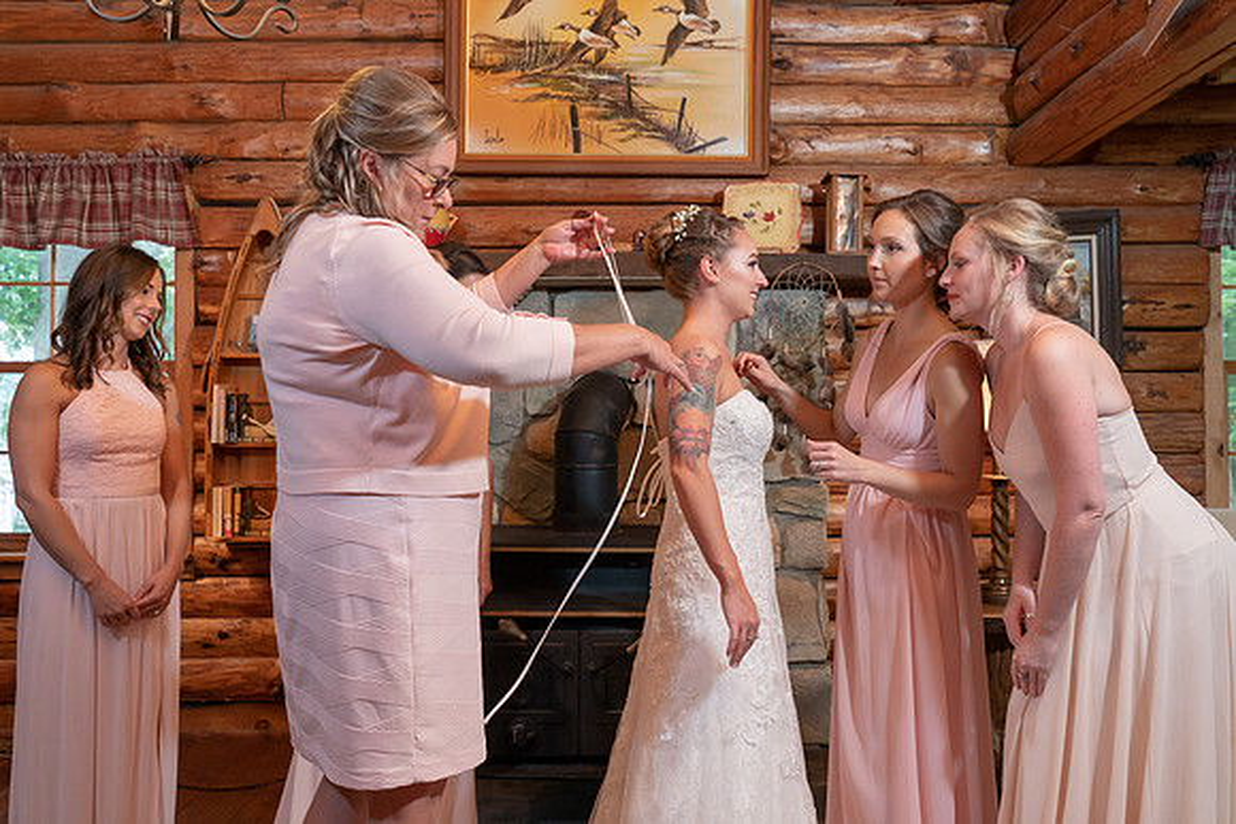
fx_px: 1090
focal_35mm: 32
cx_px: 620
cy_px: 412
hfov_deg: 59.1
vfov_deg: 41.4
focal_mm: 31
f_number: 5.6
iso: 2000
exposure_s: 1/200
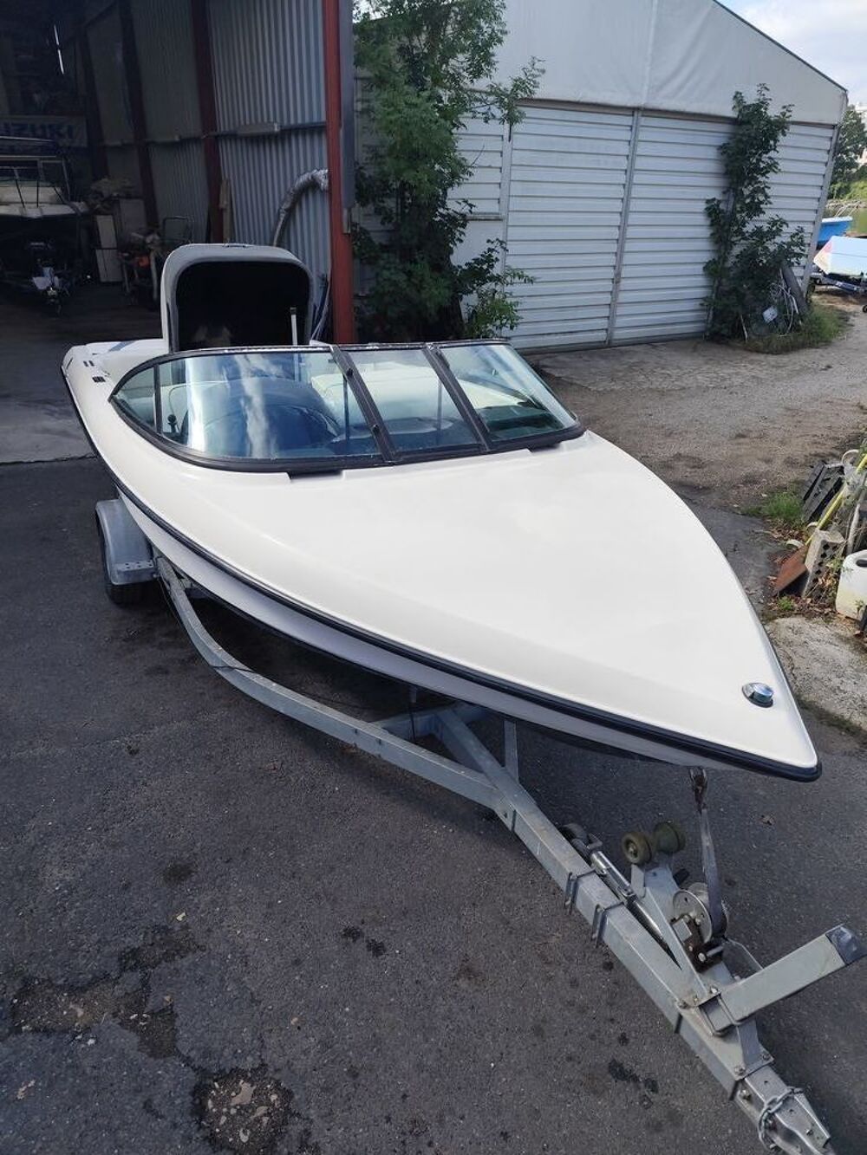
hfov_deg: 58.9
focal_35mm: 23
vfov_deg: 73.9
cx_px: 434
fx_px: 768
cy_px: 578
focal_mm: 6.14
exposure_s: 1/612
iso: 50
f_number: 1.65
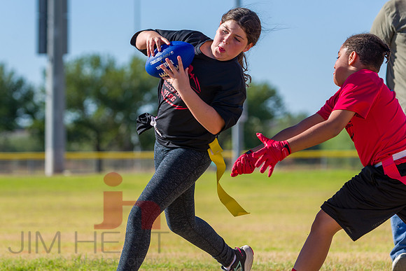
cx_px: 154
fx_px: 2875
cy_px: 113
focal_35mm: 255
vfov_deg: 5.4
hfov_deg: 8.1
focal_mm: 200
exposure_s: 1/1250
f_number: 5.6
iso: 200
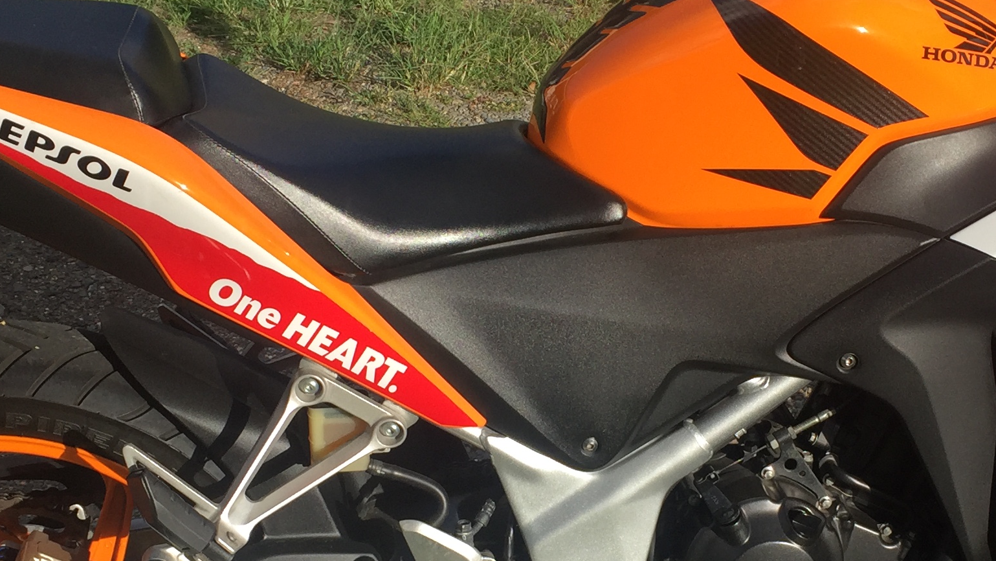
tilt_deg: -31.5
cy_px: 390
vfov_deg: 17.9
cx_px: 594
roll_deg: -2.7
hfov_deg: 31.4
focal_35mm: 67
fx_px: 1770
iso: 32
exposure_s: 1/1522
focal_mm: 4.15
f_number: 2.2
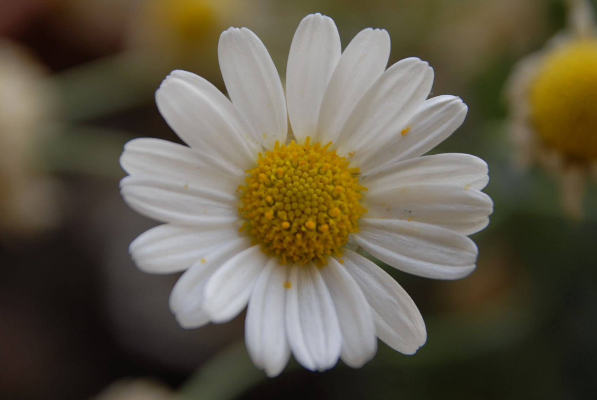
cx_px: 299
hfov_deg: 15.6
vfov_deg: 10.5
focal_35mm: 131
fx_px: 2175
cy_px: 196
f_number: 4
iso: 100
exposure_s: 1/50
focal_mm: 70
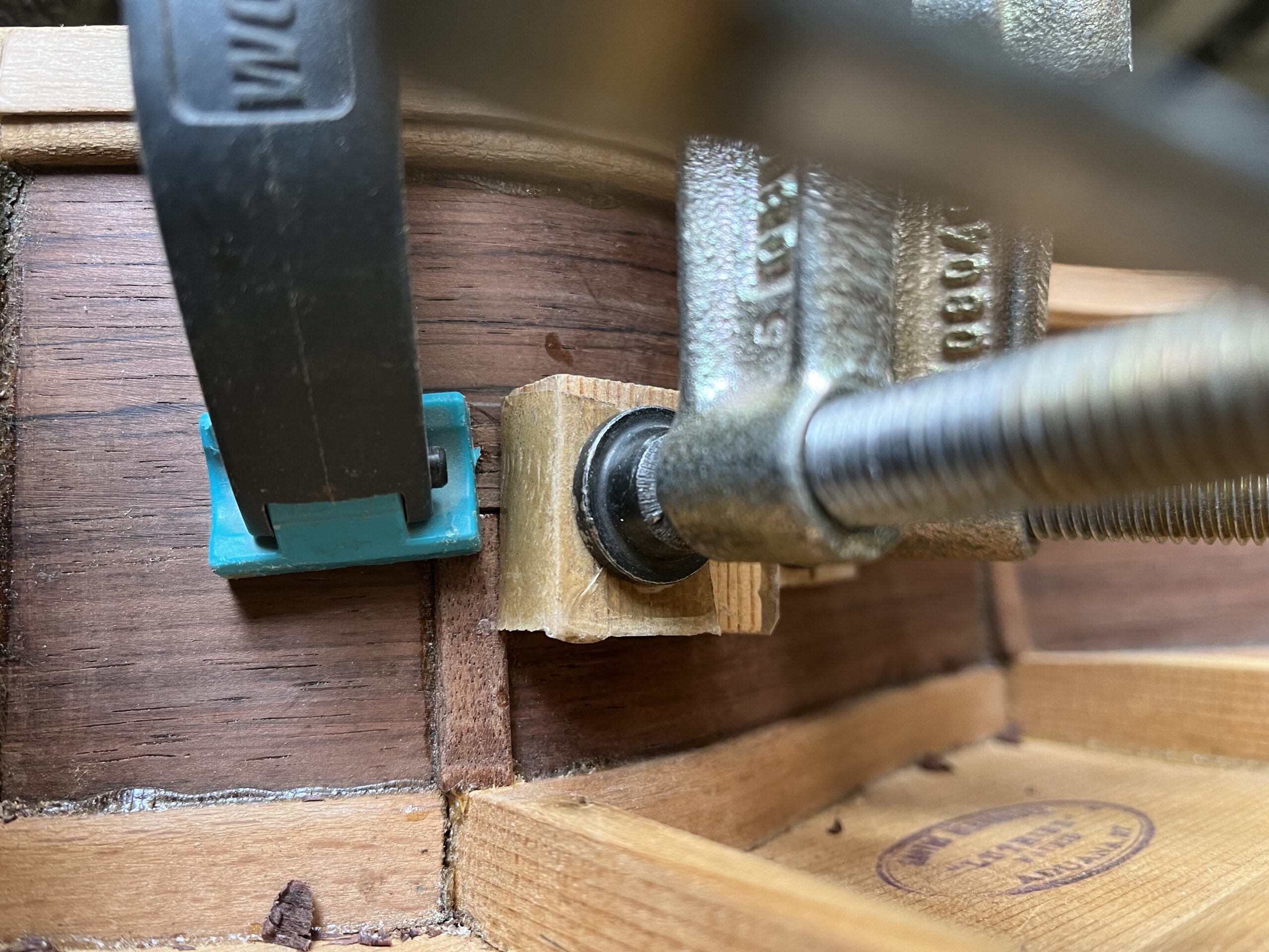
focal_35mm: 26
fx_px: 953
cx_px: 634
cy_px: 476
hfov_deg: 67.3
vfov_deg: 53.1
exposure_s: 1/50
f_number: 1.6
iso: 160
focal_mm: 5.1
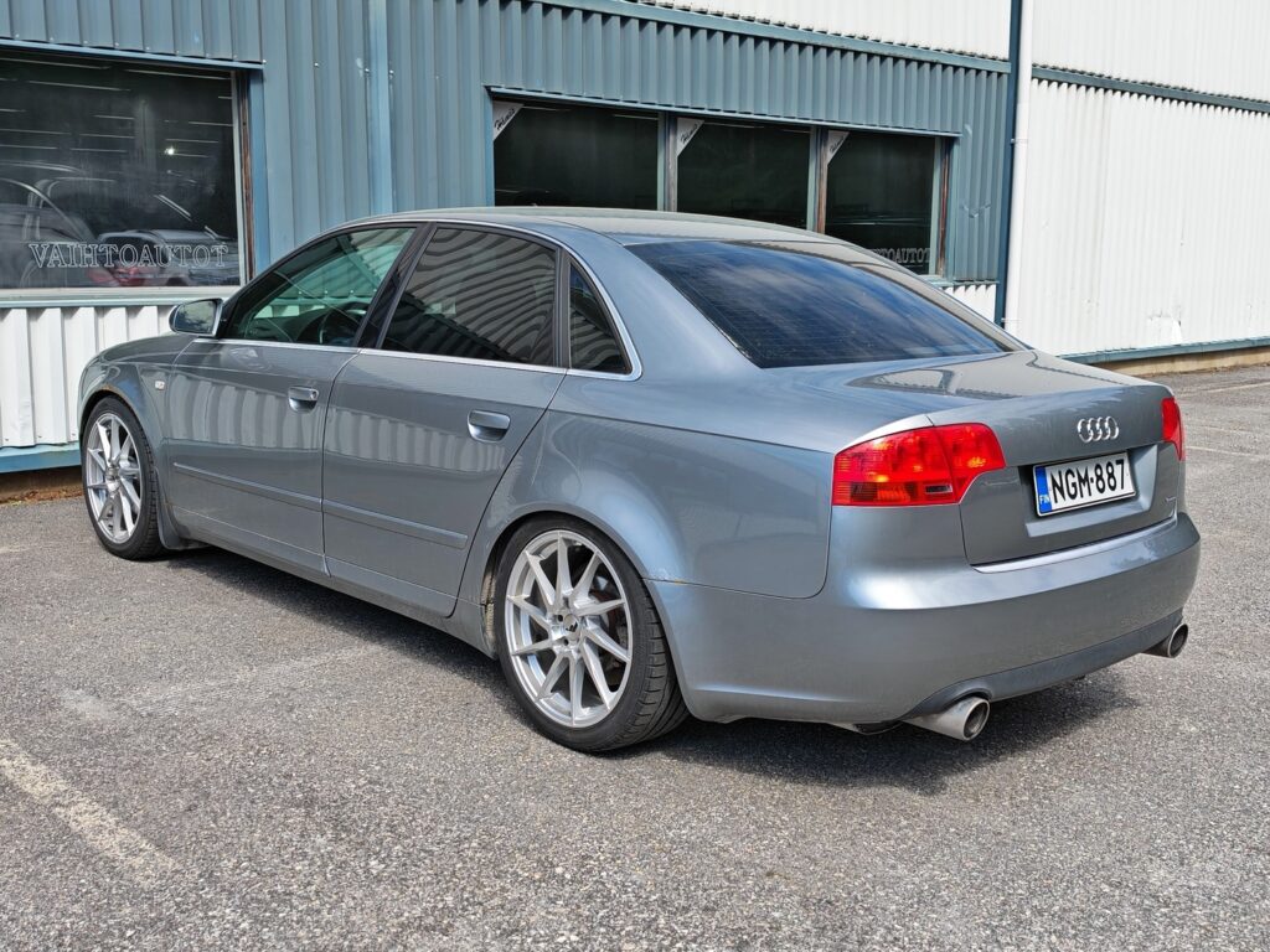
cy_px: 476
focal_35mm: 38
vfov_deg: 37.7
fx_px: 1394
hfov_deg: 49.0
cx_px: 635
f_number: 1.6
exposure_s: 1/1700
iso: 50
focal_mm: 5.4
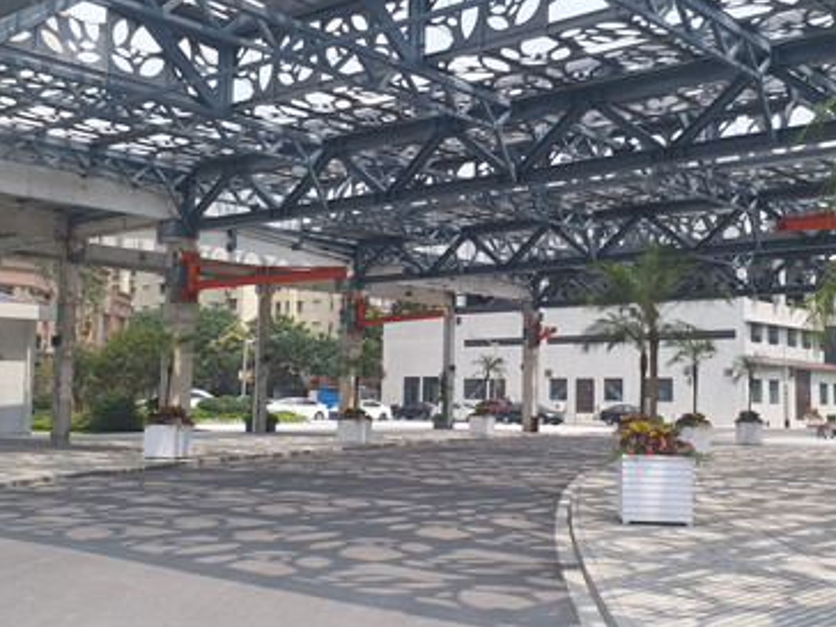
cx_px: 517
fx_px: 1038
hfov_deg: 43.5
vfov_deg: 33.6
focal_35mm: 43
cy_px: 288
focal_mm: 3.6
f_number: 1.9
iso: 40
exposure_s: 1/889
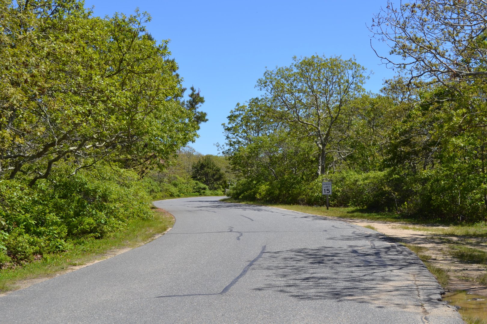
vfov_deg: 25.1
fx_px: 730
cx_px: 244
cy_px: 162
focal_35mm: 54
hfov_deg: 36.9
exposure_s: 1/200
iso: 100
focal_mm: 36
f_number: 7.1
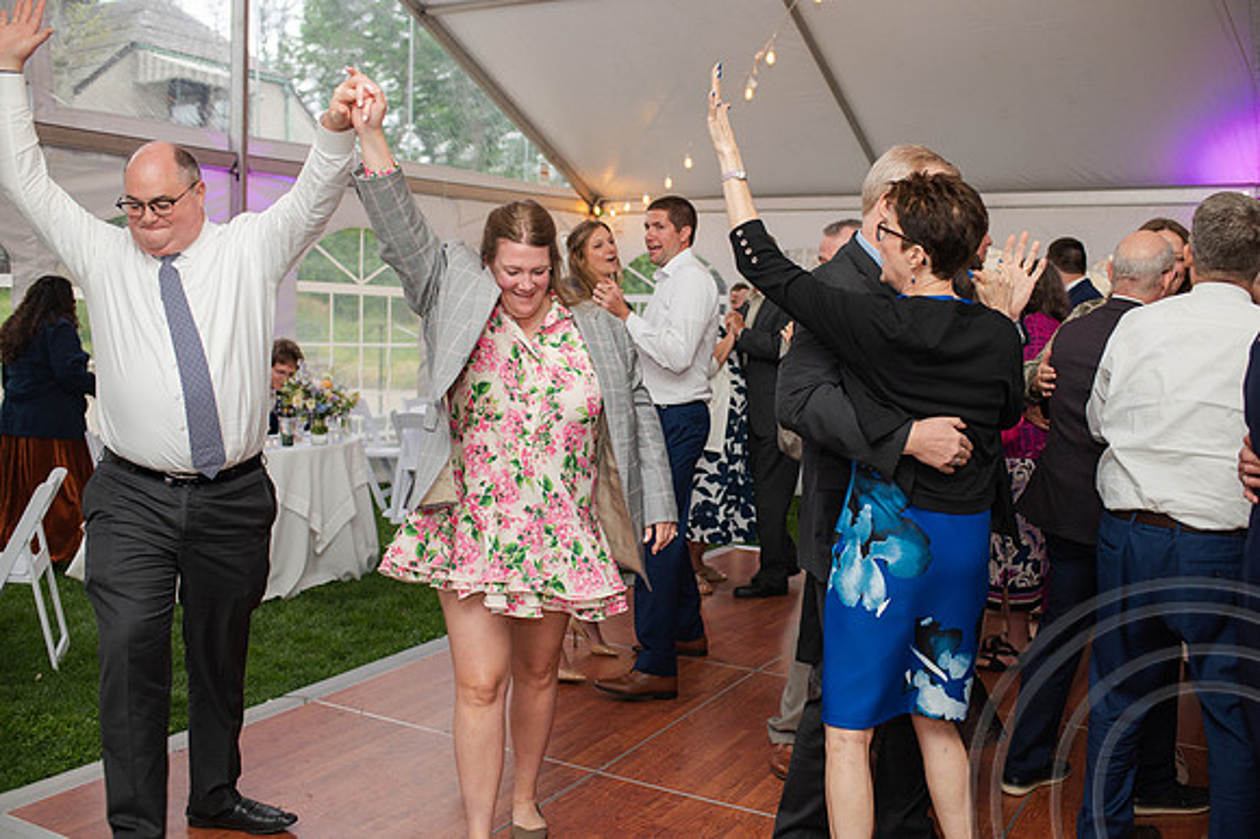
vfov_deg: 37.8
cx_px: 630
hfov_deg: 54.5
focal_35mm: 35
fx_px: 1224
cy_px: 420
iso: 800
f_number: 3.2
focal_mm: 35
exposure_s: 1/200
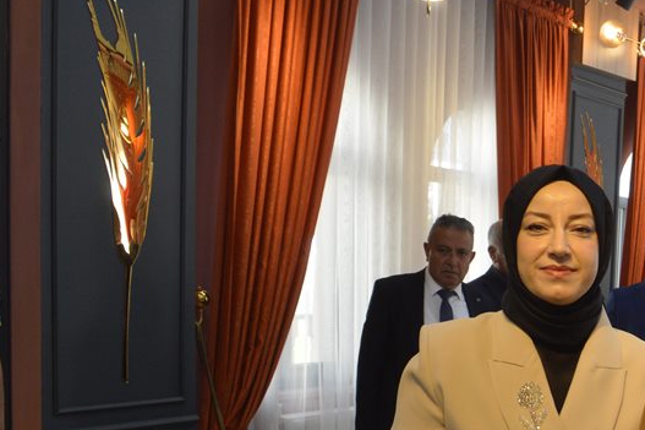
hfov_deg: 26.1
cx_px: 749
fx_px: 1254
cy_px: 507
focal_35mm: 70
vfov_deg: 18.5
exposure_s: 1/100
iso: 400
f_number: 5
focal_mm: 18
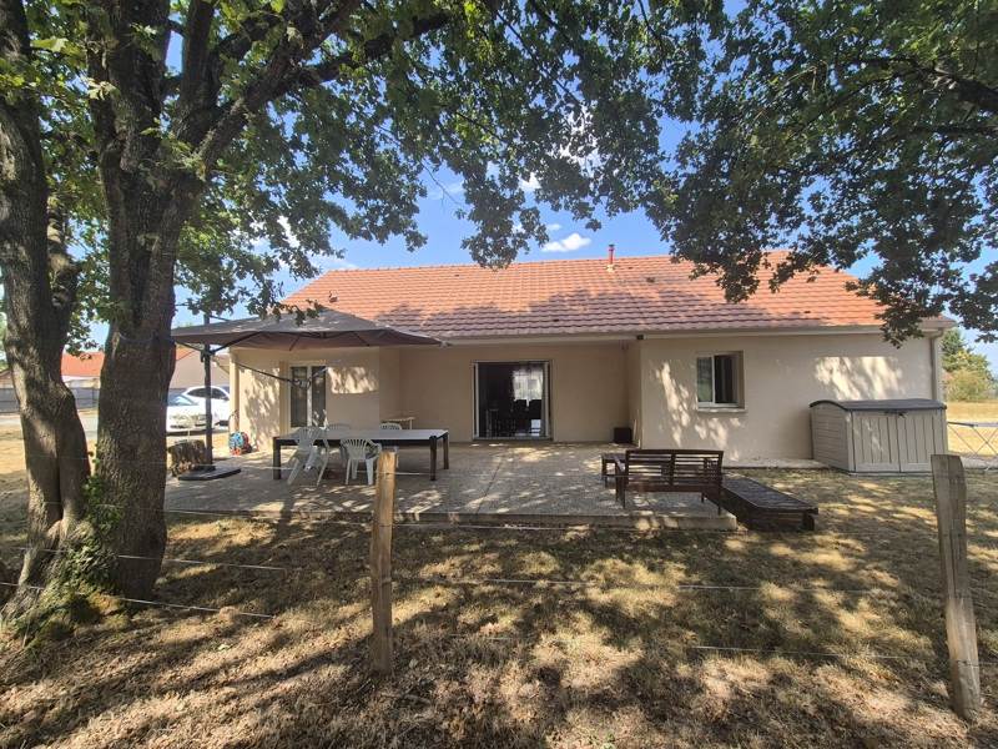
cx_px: 499
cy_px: 374
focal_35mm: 13
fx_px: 375
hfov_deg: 106.2
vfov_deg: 89.9
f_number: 2.2
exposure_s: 1/676
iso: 50
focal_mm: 2.2
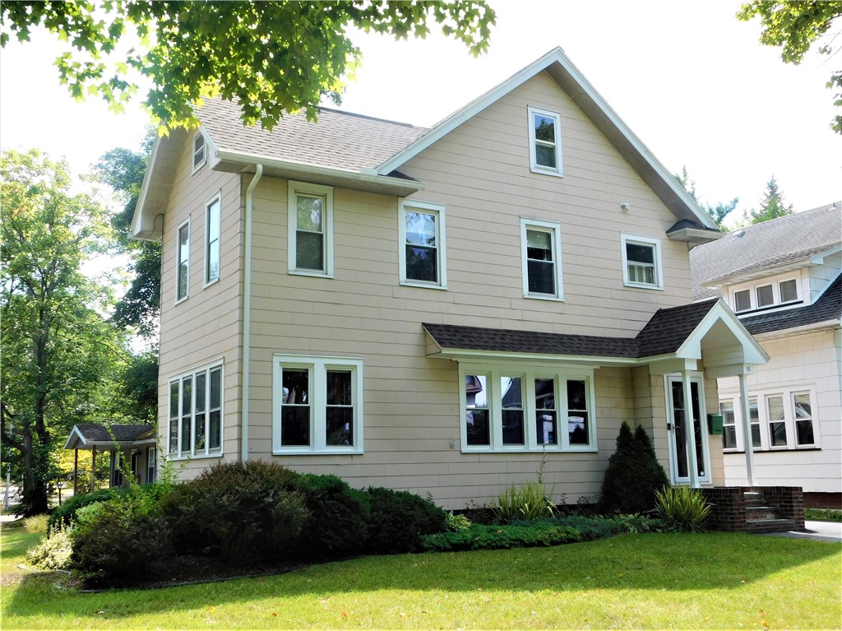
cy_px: 316
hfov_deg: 51.4
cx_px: 421
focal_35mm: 36
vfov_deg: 39.6
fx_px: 875
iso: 125
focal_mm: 6.3
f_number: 3.5
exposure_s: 1/320
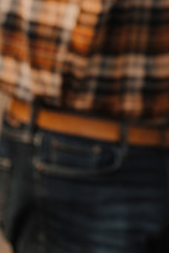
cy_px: -71
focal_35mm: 274
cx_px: 204
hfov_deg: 5.0
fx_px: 1925
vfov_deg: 7.4
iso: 160
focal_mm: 105
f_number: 1.6
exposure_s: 1/800
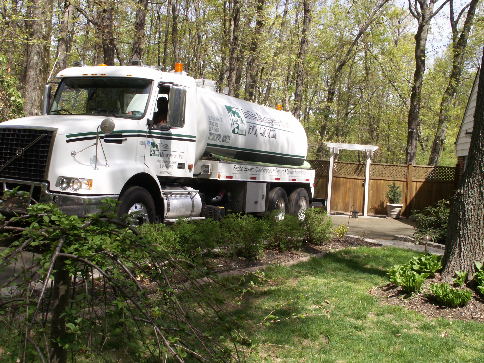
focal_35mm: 43
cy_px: 182
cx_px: 242
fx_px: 601
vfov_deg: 33.6
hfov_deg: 43.9
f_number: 8
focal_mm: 7.1
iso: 50
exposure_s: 1/80
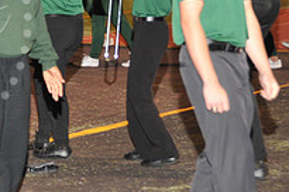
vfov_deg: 6.9
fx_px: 1587
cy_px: 20
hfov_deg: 10.2
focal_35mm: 198
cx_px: -103
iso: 1600
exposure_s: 1/60
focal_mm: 70
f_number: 6.3
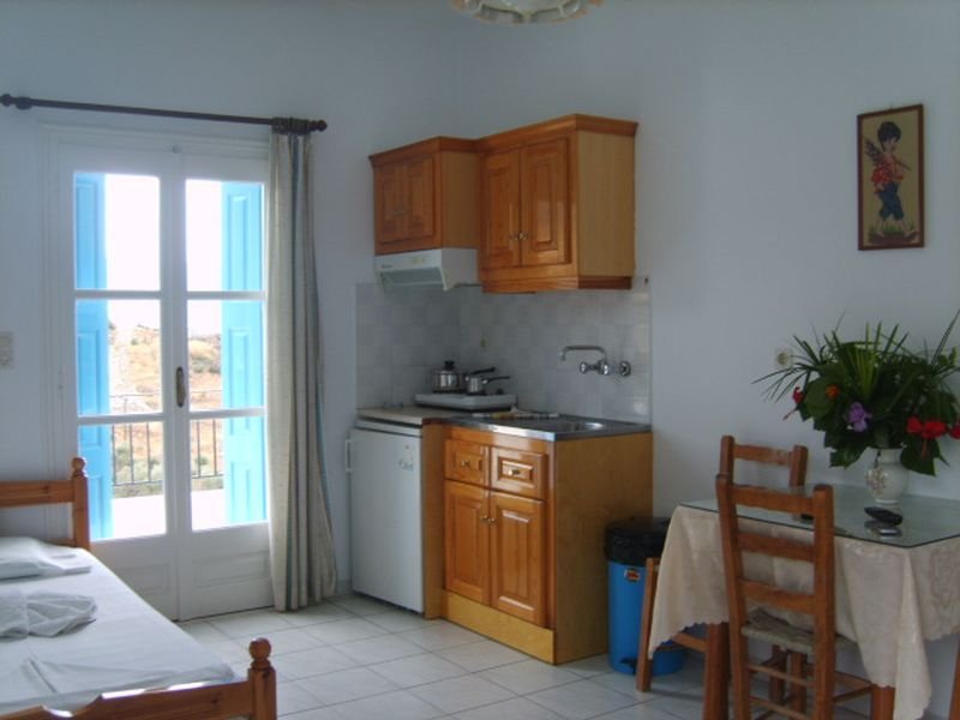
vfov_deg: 40.7
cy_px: 360
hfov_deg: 52.6
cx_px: 480
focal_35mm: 35
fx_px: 971
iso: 50
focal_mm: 7.4
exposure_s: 1/90
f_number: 2.8
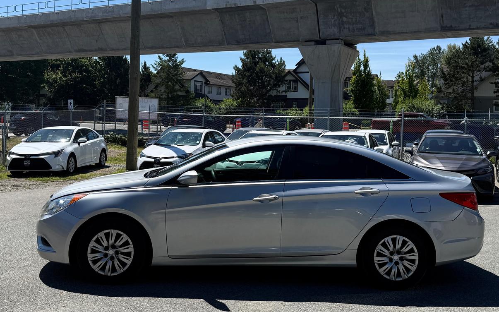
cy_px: 190
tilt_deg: -5.2
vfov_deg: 45.7
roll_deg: -0.1
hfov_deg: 68.4
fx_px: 367
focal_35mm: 27
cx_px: 259
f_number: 1.78
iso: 80
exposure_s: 1/3759
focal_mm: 6.76
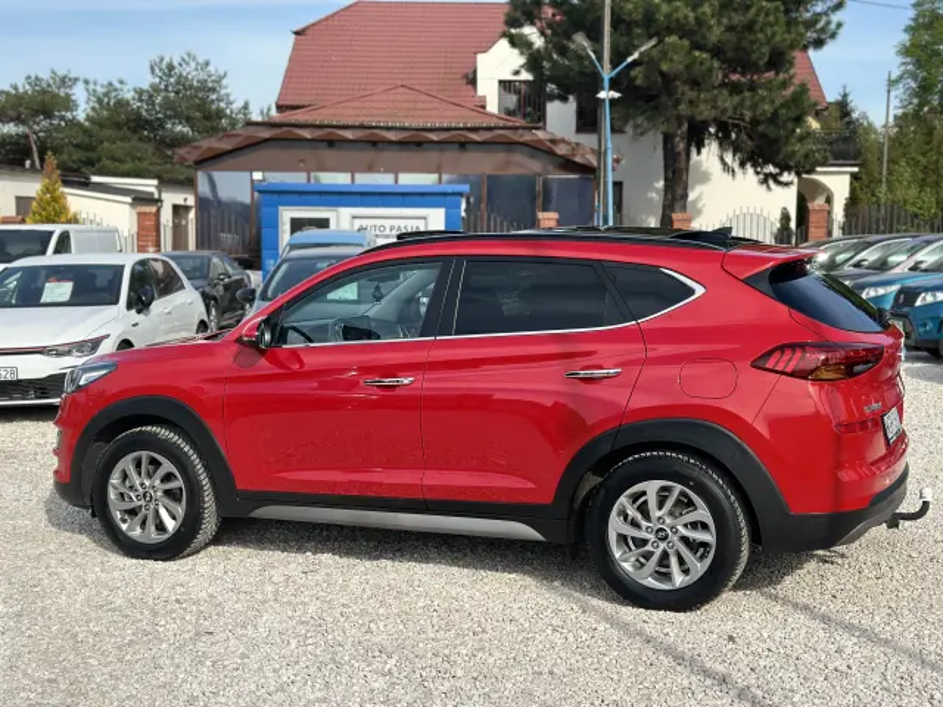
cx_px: 472
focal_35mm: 48
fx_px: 1308
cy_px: 354
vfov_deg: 30.3
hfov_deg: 39.7
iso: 80
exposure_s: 1/2667
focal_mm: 6.86
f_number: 1.78
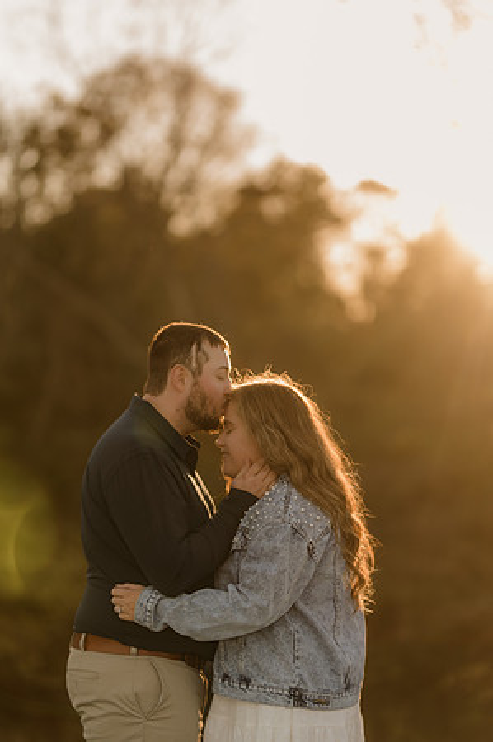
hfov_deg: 16.0
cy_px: 371
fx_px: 1750
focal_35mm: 85
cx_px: 246
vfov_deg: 23.9
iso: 50
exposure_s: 1/1000
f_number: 1.4
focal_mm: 85
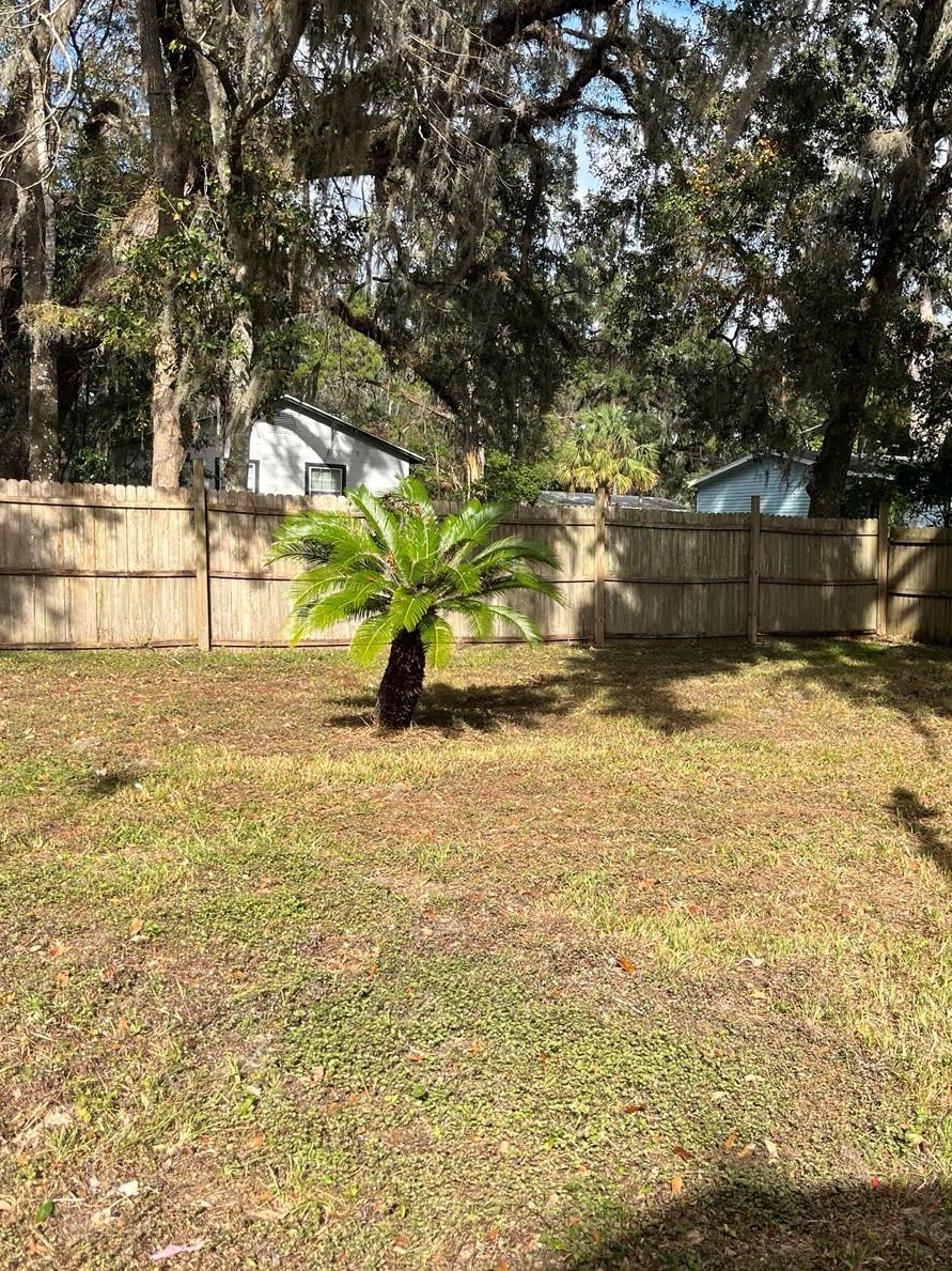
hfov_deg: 40.2
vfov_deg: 52.6
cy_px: 633
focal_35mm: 35
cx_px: 625
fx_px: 1284
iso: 50
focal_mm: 5.1
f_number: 1.6
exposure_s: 1/1580
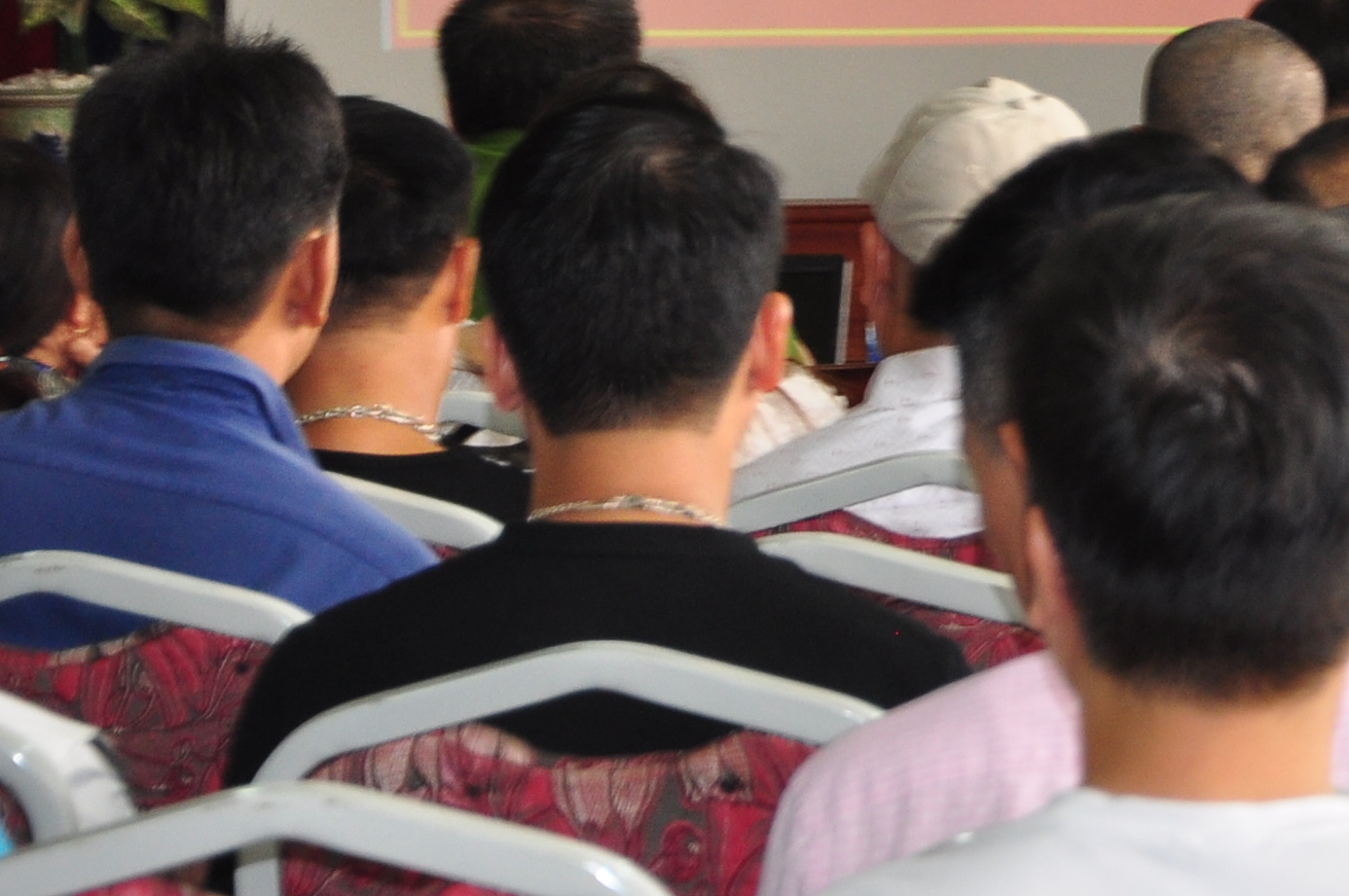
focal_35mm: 255
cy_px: -516
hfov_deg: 8.0
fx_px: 9542
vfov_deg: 5.3
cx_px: 1839
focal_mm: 52
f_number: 5
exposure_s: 1/20
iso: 400
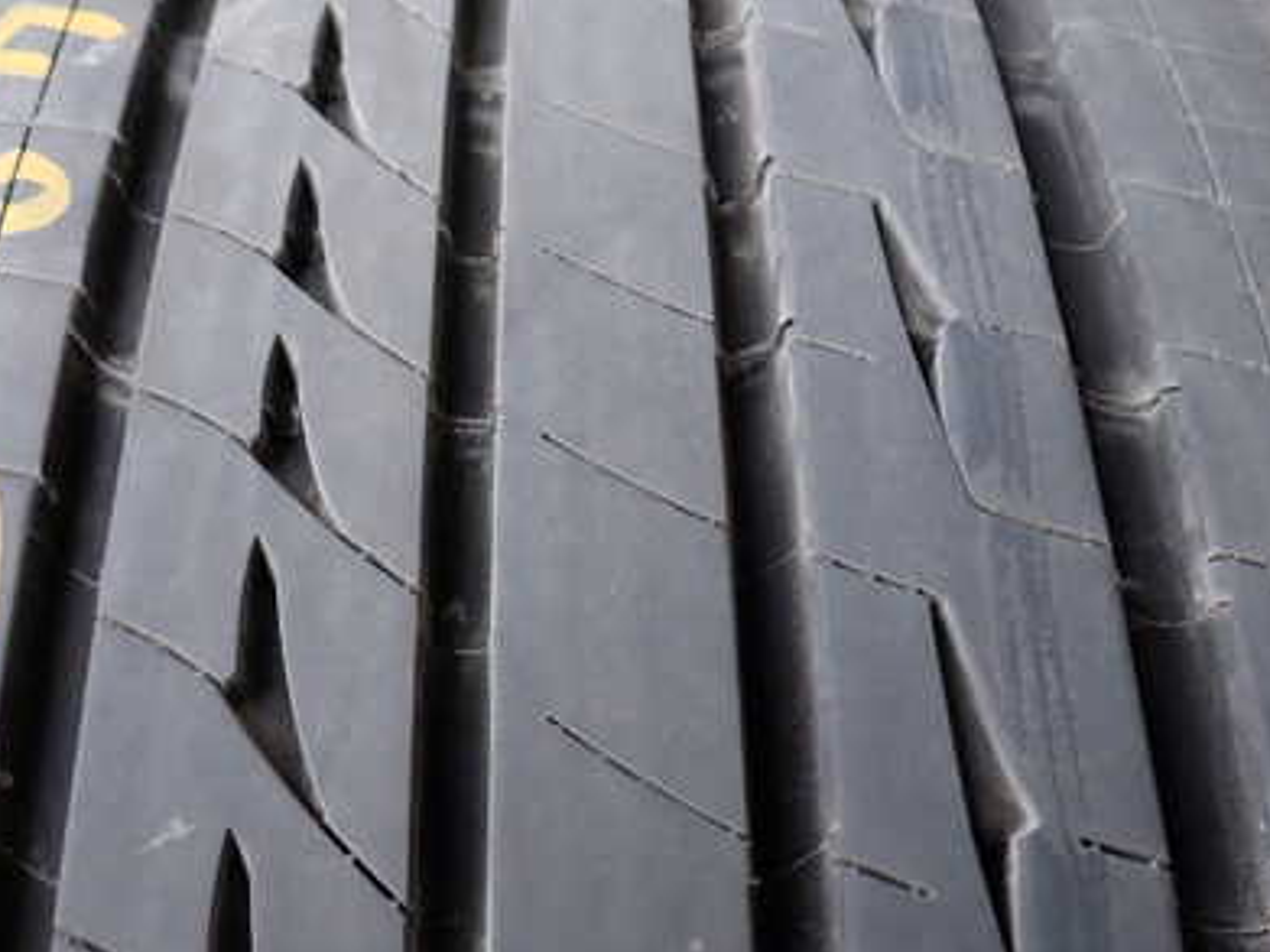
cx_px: 572
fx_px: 1687
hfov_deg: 41.2
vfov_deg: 31.3
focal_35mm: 46
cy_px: 338
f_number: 2.3
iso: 160
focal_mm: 5.4
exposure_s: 1/125
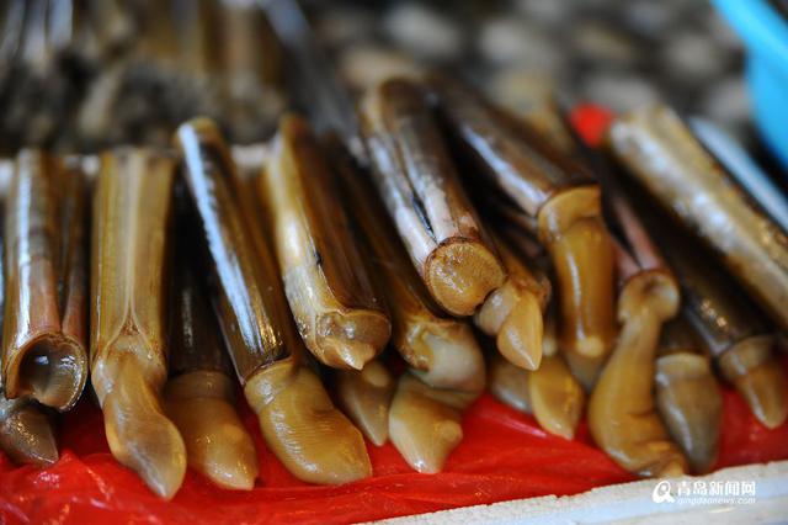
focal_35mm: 60
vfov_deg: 22.6
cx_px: 394
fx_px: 1313
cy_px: 262
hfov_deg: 33.4
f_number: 2.8
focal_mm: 60
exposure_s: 1/200
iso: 200
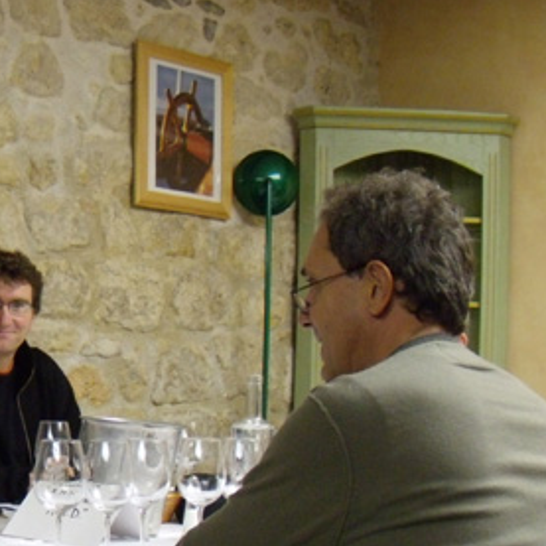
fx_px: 1231
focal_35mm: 69
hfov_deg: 24.0
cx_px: 8
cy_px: 406
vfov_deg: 24.7
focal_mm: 6.4
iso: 400
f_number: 3.6
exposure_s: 1/40
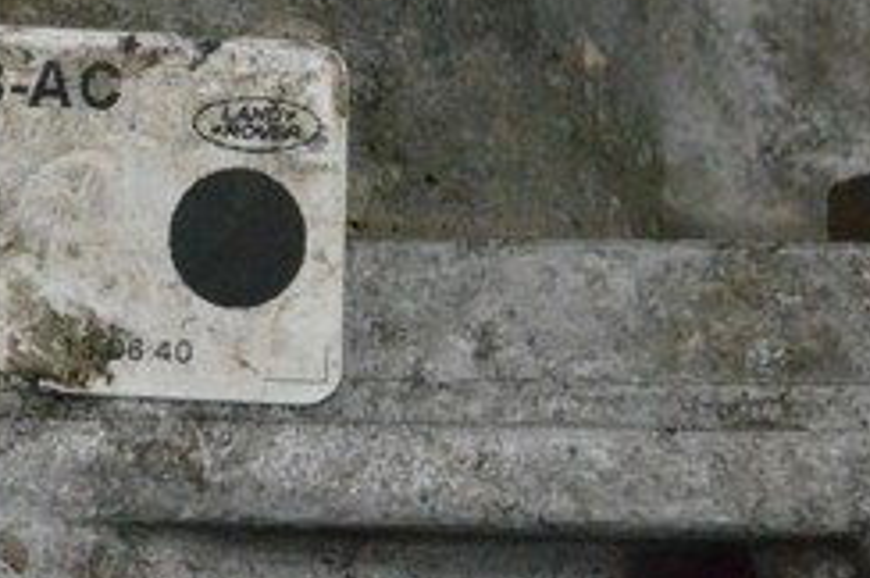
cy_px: 161
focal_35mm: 126
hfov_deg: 15.9
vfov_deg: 10.8
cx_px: -39
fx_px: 3041
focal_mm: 32
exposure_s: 1/160
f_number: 11
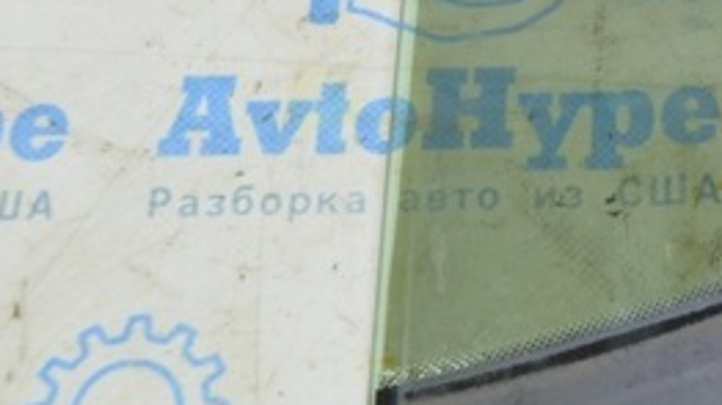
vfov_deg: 13.0
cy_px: 26
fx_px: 1760
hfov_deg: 22.3
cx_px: 716
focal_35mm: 92
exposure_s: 1/20
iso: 400
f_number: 5.6
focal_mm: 24
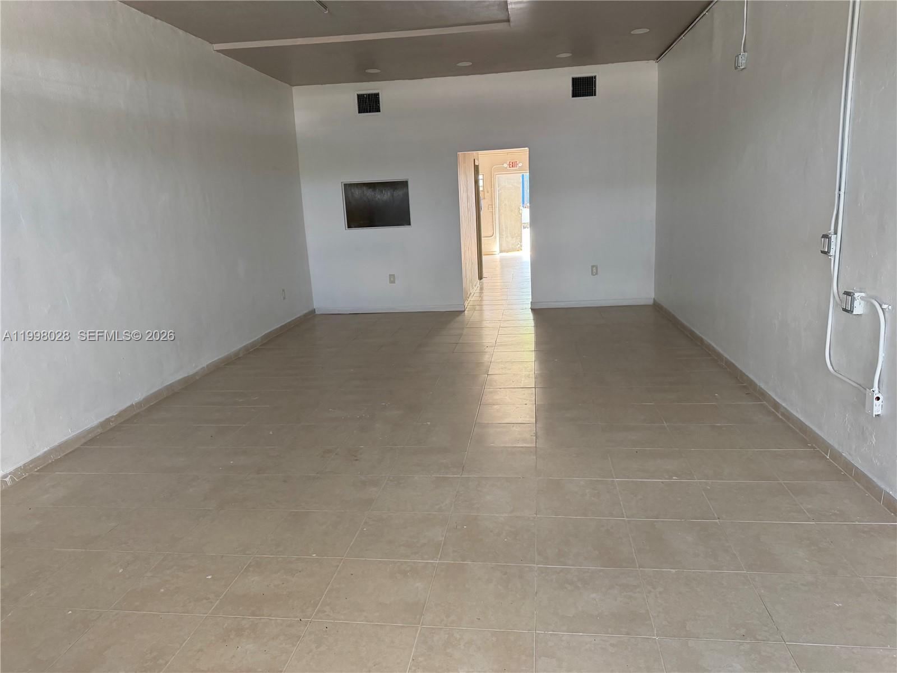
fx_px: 622
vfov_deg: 56.8
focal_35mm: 24
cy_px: 336
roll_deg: +2.9
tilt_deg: -12.0
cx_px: 448
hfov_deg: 71.6
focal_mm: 6.76
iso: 200
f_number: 1.78
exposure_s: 1/70
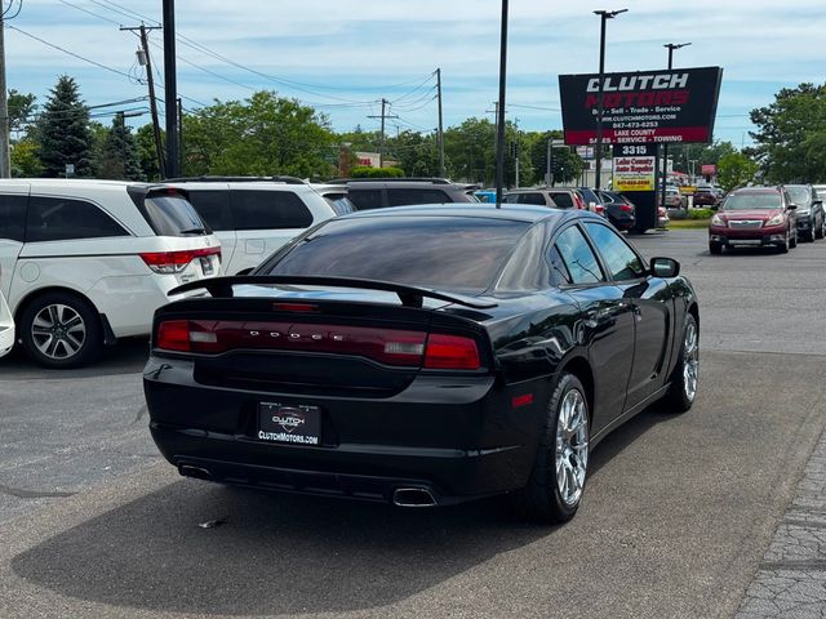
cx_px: 413
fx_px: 1145
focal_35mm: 48
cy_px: 310
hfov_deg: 39.7
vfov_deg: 30.3
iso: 64
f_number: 1.78
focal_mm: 6.76
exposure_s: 1/3096
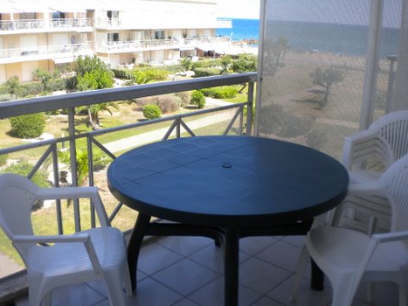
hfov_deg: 51.4
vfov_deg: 39.6
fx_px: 424
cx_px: 206
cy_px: 152
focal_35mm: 36
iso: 80
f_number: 4.6
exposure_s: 1/292
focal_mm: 6.3
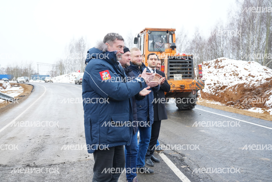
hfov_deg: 50.7
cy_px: 91
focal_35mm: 38
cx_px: 136
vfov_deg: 35.1
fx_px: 287
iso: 800
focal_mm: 38
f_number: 5.6
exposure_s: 1/125
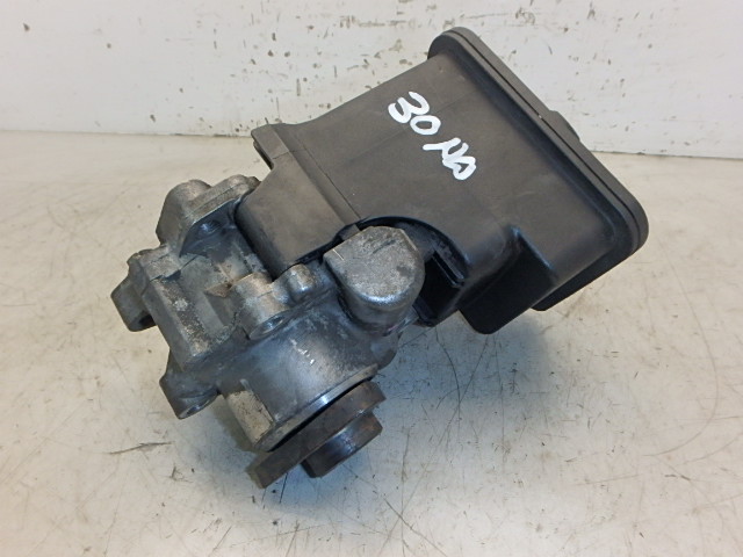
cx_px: 372
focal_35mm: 21
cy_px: 278
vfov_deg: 63.4
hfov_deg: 79.0
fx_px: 451
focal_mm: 3.7
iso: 250
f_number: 6
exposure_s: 1/30
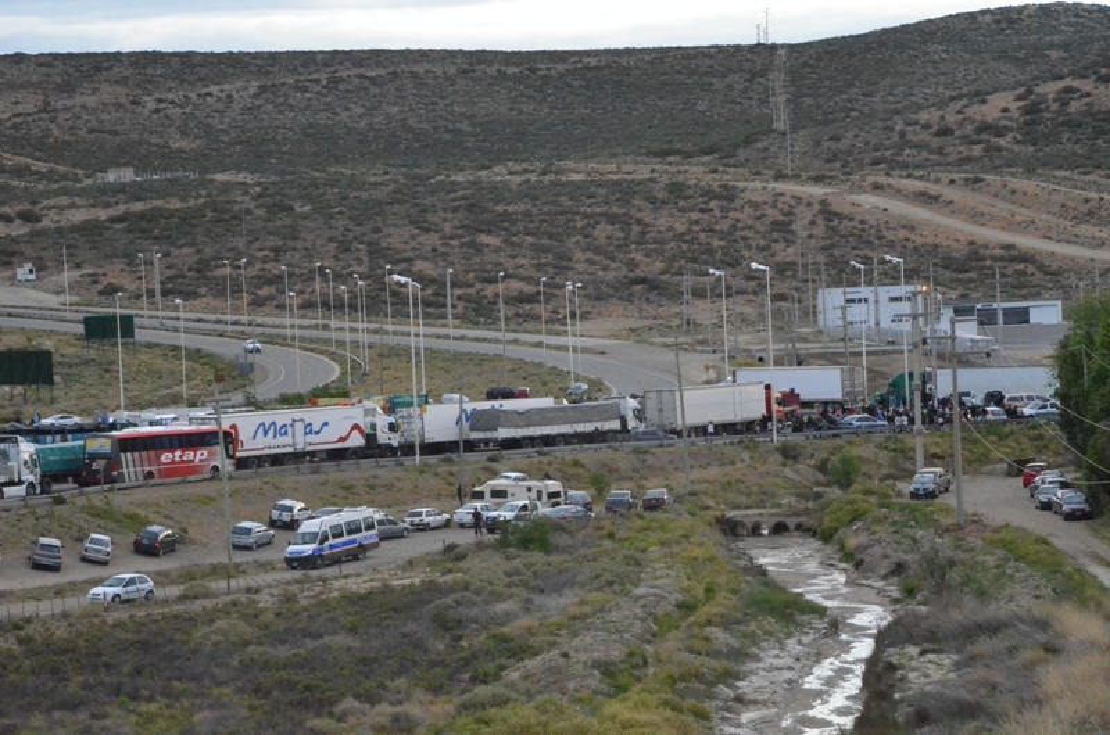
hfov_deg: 15.2
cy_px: 368
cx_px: 555
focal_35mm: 135
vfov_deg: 10.1
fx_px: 4154
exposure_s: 1/1000
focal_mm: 90
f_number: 16
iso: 6400
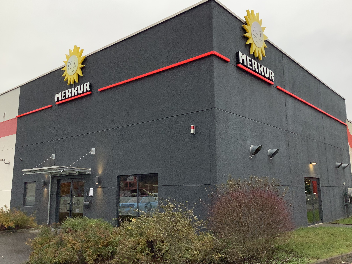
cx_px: 180
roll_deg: +0.8
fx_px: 325
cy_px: 129
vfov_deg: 44.2
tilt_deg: +10.5
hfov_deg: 56.8
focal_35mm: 32
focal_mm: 3.3
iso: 25
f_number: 2.4
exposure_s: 1/372
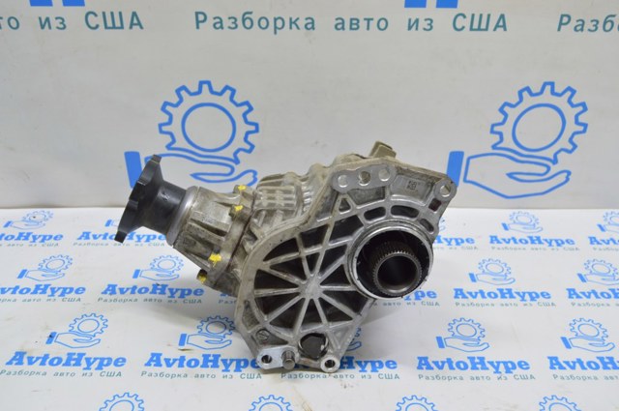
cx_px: 310
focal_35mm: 34
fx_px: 592
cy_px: 206
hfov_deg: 55.2
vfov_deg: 38.3
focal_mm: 23
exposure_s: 1/20
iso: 400
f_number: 5.6
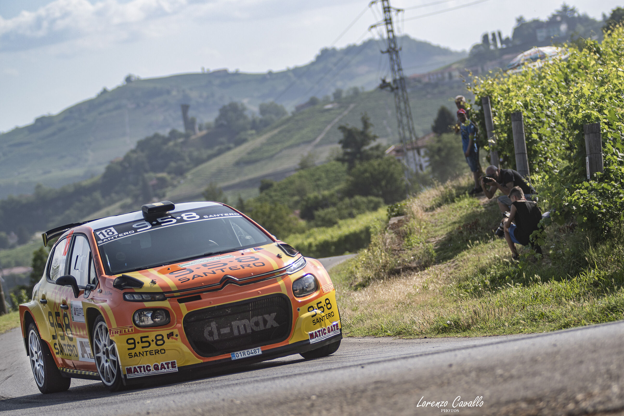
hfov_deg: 13.0
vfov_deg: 8.7
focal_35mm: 158
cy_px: 208
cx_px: 312
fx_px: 2730
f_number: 2.8
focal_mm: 105
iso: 100
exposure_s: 1/2000
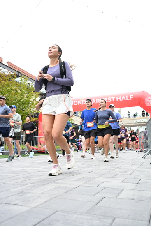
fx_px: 195
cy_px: 113
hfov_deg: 42.3
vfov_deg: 60.3
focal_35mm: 31
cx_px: 76
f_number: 4
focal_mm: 31
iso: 2000
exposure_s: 1/640
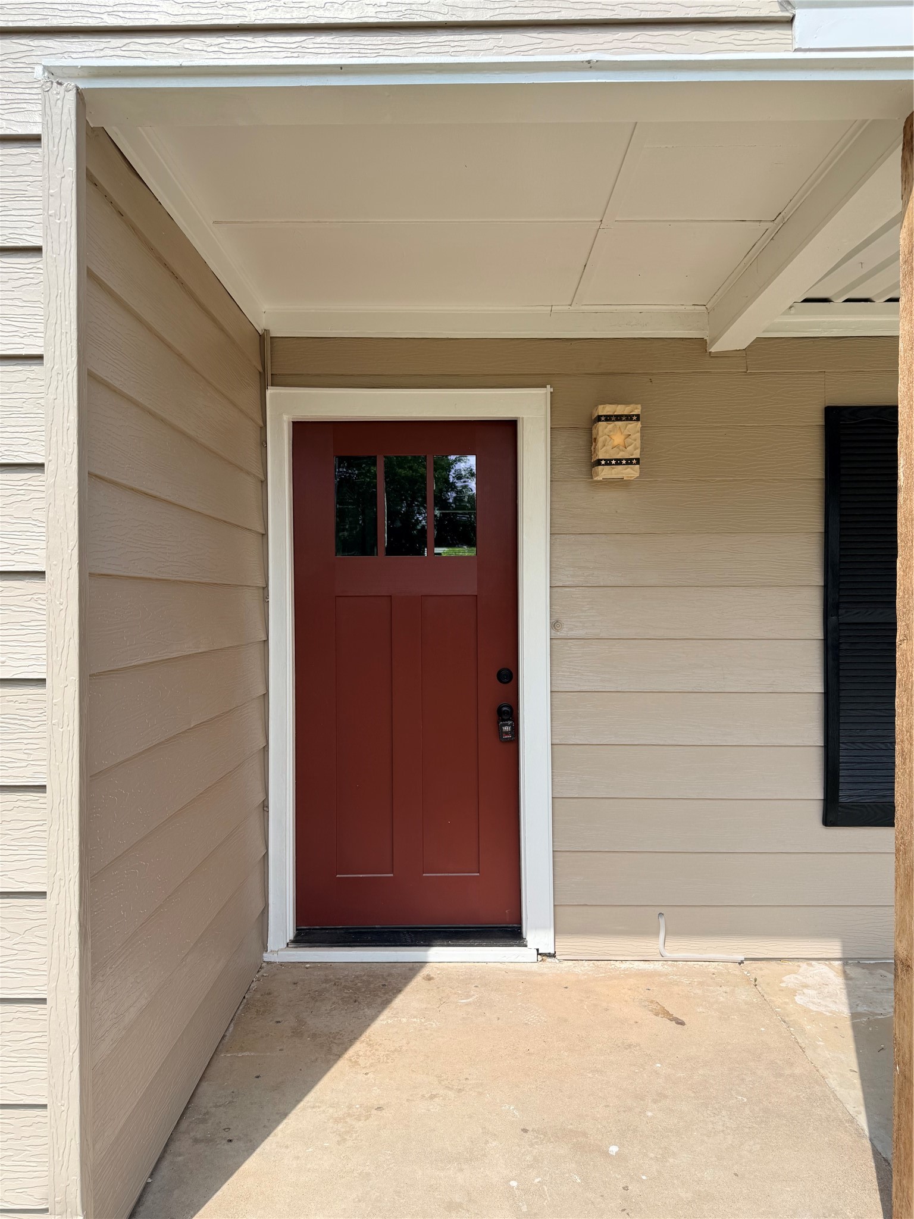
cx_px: 457
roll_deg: +0.6
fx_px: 845
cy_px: 610
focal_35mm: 24
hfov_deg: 56.8
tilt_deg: +0.3
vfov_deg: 71.6
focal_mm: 6.76
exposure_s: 1/3425
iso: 80
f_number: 1.78
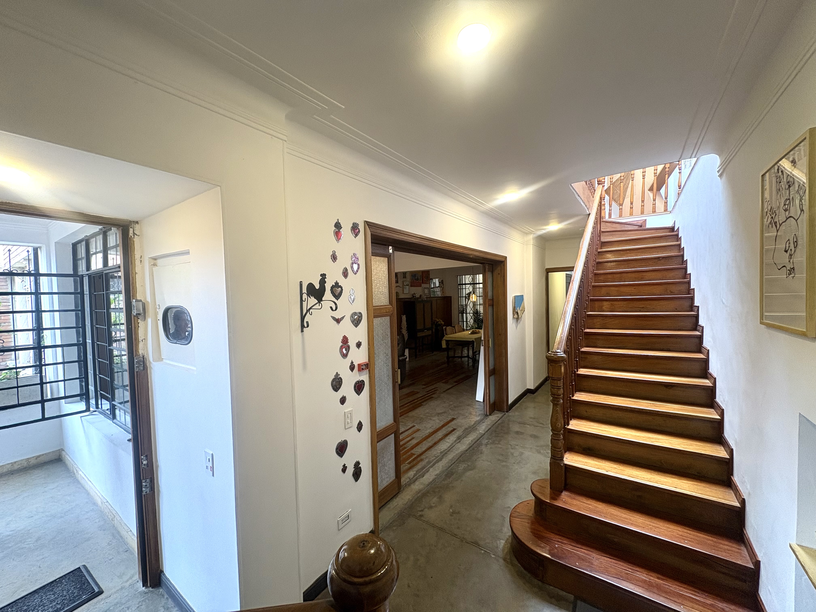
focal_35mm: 14
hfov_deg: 102.1
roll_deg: +1.5
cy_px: 306
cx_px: 408
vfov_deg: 85.7
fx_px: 330
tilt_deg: -2.0
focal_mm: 2.22
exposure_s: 1/60
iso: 125
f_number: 2.2
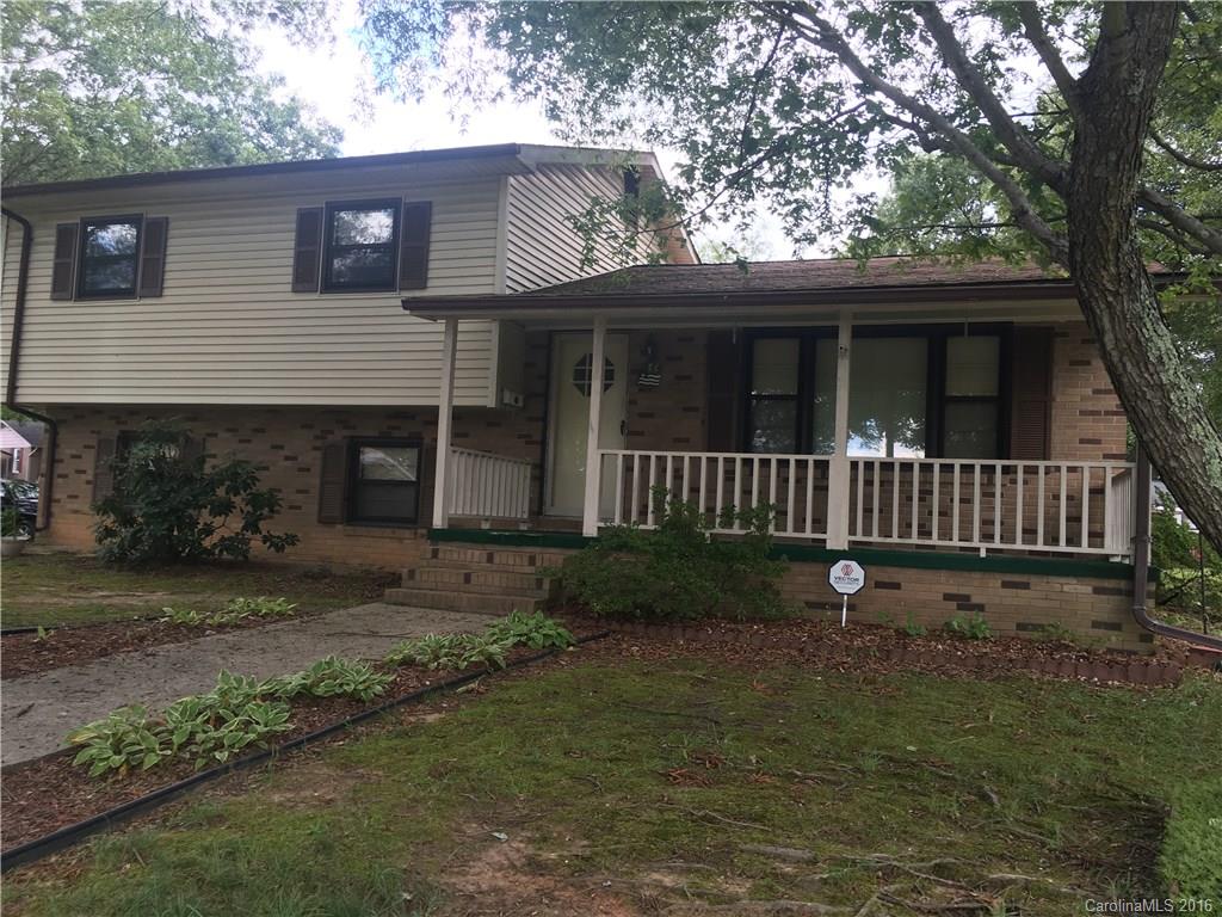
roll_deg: -1.7
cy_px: 458
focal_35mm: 29
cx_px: 611
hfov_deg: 61.7
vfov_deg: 48.2
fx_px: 1024
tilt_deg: +6.4
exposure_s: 1/120
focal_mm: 4.15
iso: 25
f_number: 2.2
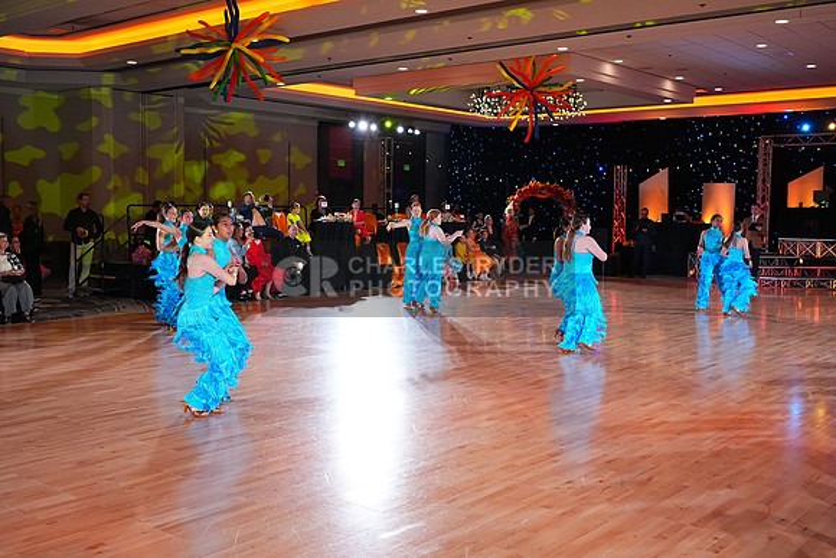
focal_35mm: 37
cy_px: 279
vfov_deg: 36.0
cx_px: 418
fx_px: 859
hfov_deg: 51.9
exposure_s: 1/400
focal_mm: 37
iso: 5000
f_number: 5.6
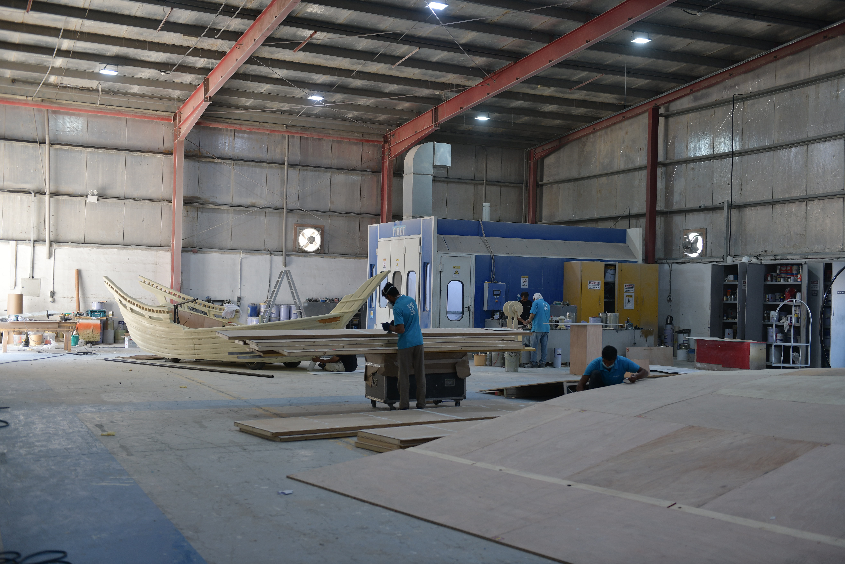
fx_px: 939
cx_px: 422
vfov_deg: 33.4
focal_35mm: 40
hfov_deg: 48.5
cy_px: 282
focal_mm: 40
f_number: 3.2
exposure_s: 1/125
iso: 200
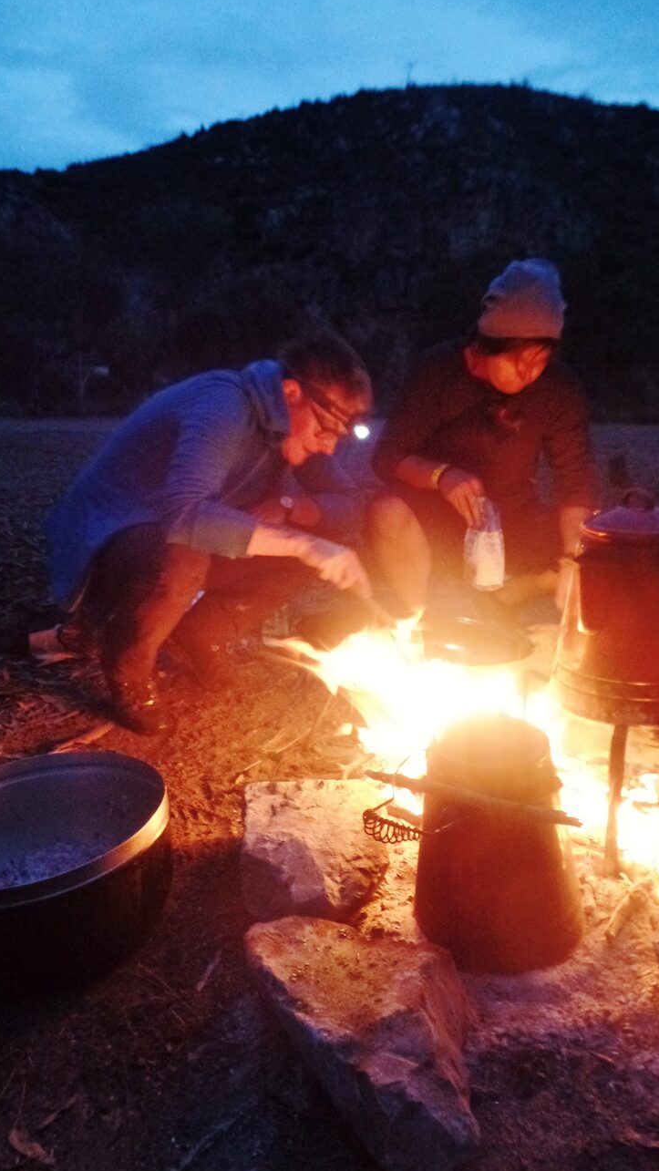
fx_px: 808
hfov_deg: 44.4
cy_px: 581
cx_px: 320
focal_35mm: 26
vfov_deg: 71.9
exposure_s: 1/15
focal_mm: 4.1
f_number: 2.8
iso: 800
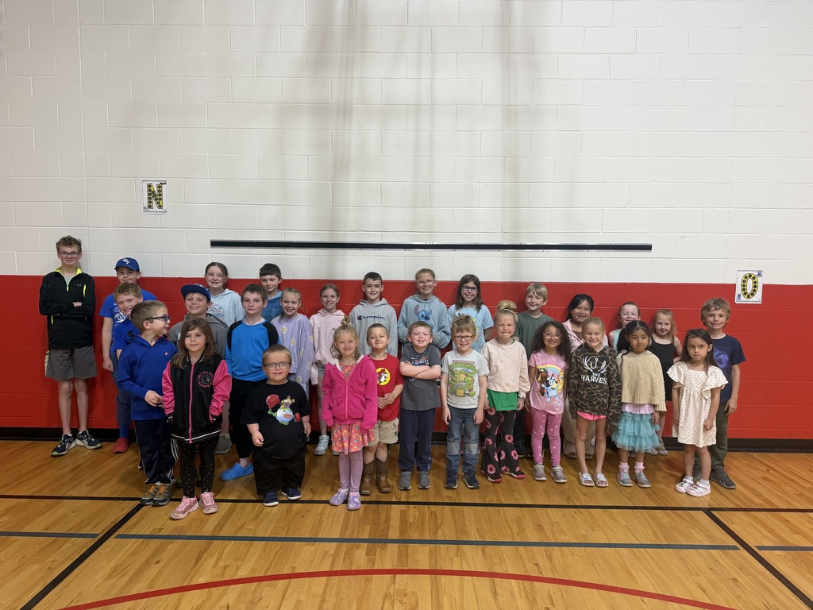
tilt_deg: -4.9
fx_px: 564
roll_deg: -0.3
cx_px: 406
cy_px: 305
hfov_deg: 71.6
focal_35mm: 24
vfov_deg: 56.8
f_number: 1.78
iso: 200
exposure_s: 1/65
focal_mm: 6.76
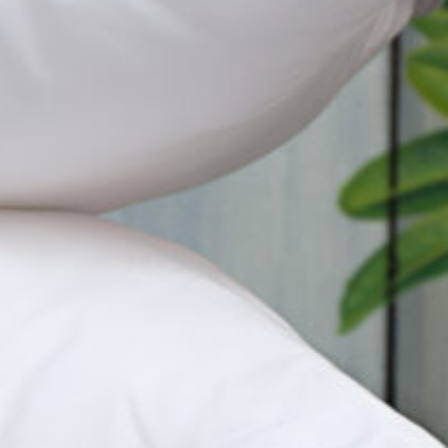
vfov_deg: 3.3
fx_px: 7835
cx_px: 177
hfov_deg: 3.3
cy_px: 208
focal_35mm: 535
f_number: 5.6
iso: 100
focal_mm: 85
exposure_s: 1/13
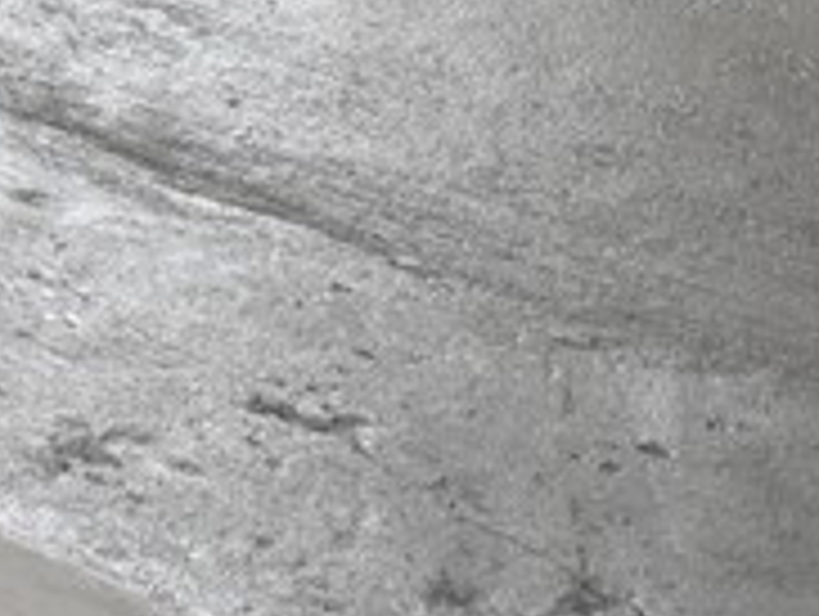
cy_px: -879
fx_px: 2440
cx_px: -765
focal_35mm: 103
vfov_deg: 11.7
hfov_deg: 15.6
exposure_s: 1/60
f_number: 4
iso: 450
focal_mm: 12
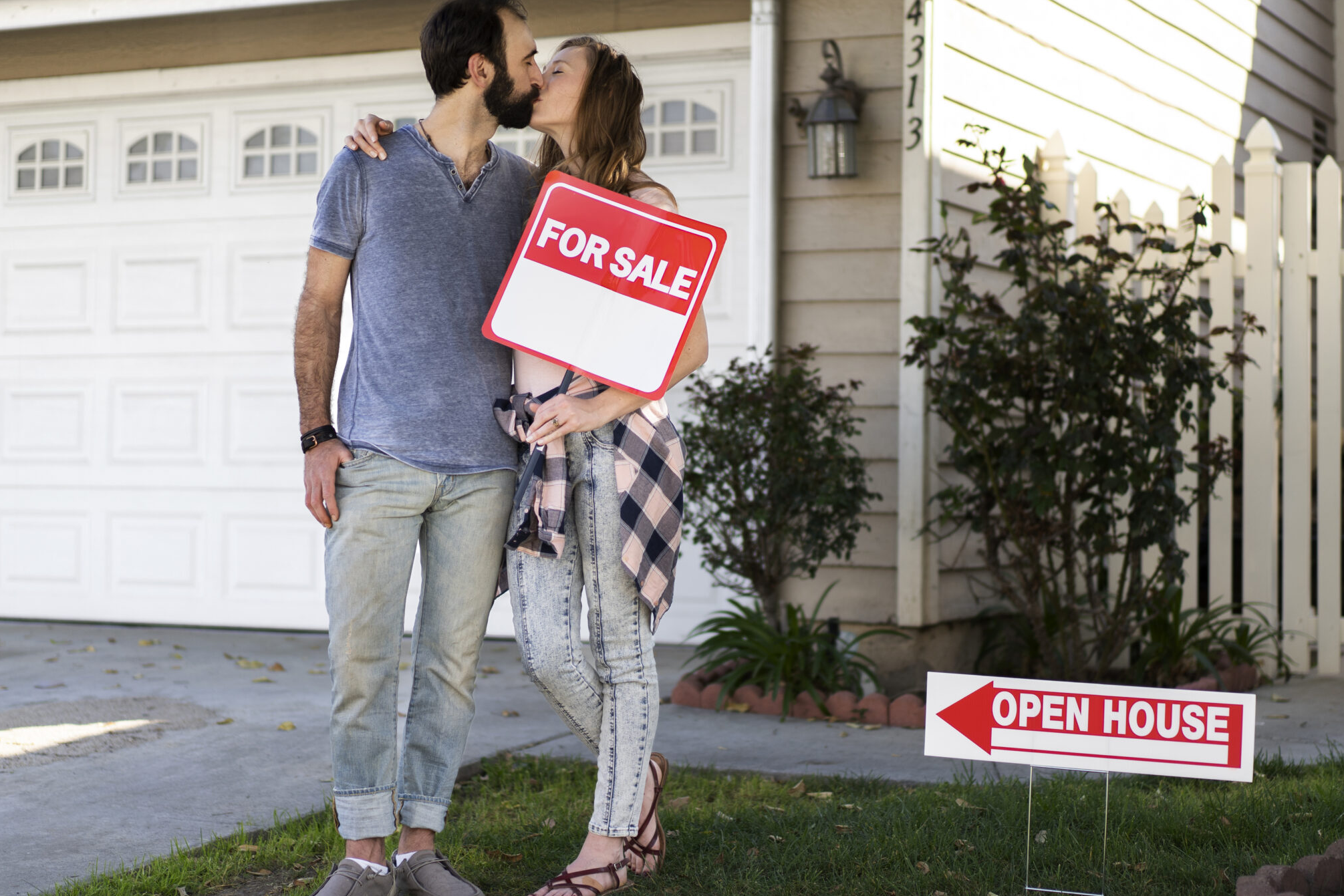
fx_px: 2613
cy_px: 447
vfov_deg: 19.5
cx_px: 666
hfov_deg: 28.8
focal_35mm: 70
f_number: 1.8
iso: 200
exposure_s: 1/1600
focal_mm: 55
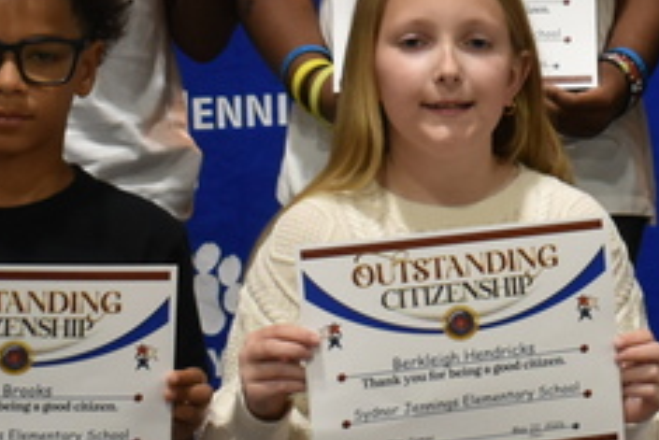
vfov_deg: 7.8
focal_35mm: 176
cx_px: 721
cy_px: 114
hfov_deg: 11.5
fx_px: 3227
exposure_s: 1/40
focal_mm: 27
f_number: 4
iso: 900
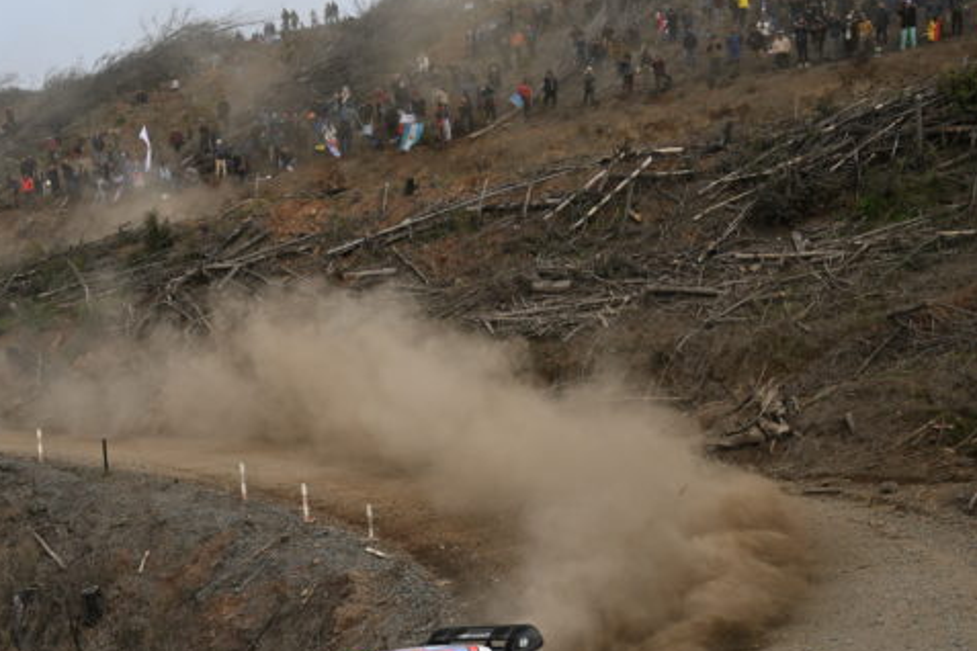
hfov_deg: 36.0
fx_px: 1493
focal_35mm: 55
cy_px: 504
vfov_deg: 24.3
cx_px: 360
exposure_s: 1/1600
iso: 800
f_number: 5.6
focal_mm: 35
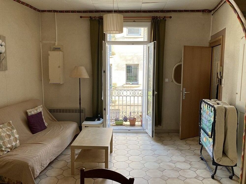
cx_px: 123
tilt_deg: -7.0
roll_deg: +0.2
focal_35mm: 28
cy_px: 92
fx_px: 199
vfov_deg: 49.7
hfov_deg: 63.4
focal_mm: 3.99
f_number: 1.8
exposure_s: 1/61
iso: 80
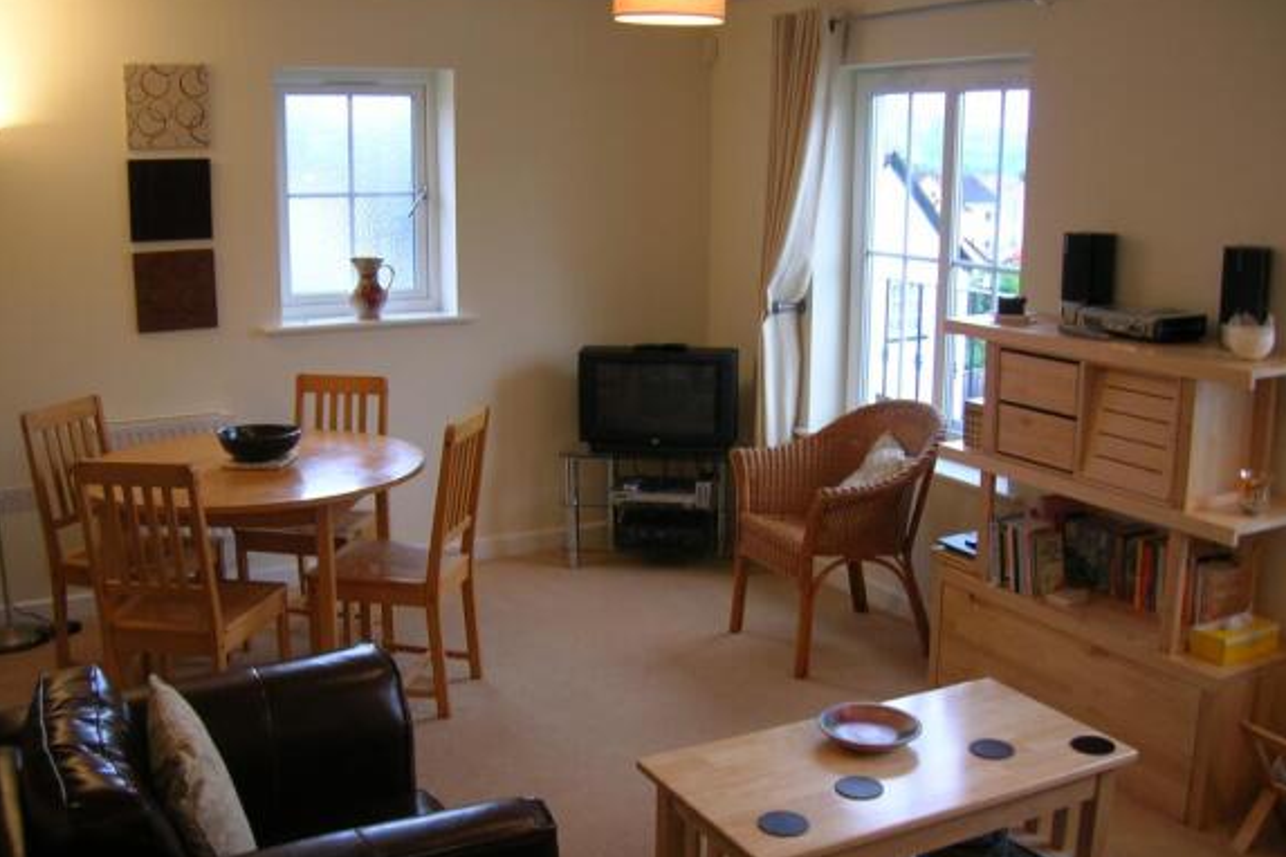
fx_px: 1286
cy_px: 474
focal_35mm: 36
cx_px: 650
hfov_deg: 53.1
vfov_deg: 36.8
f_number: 2.9
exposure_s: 1/31.2
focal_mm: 5.7
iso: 50
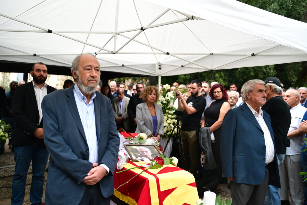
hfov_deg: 59.5
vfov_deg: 41.7
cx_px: 154
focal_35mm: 32
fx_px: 269
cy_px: 102
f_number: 3.2
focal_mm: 31.5
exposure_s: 1/1250
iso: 4000
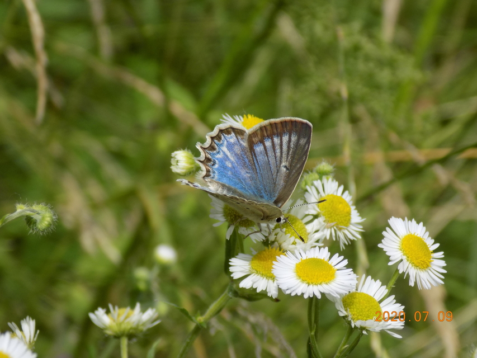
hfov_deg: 16.7
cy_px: 179
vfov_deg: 12.6
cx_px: 238
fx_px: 1626
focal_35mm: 118
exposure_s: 1/500
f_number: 4.8
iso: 80
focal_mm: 20.9
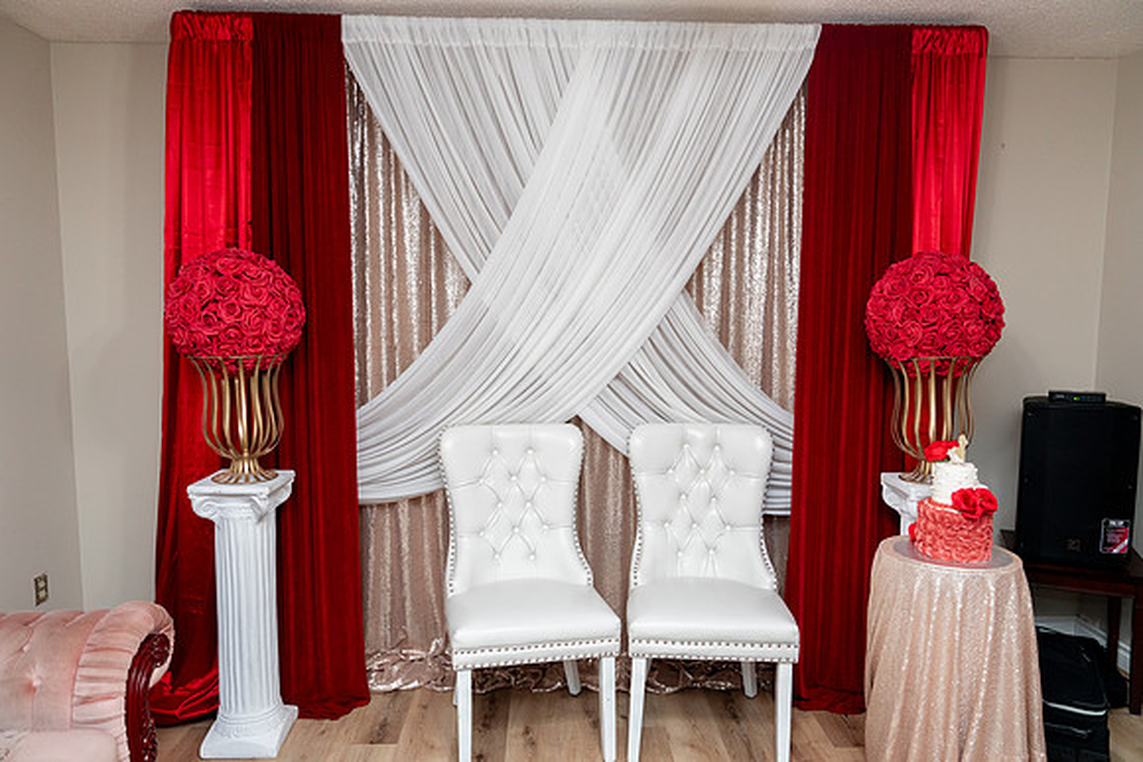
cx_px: 572
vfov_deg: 53.2
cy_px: 381
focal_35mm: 24
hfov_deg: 73.7
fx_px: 762
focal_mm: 24
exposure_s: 1/160
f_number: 2.8
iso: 1600
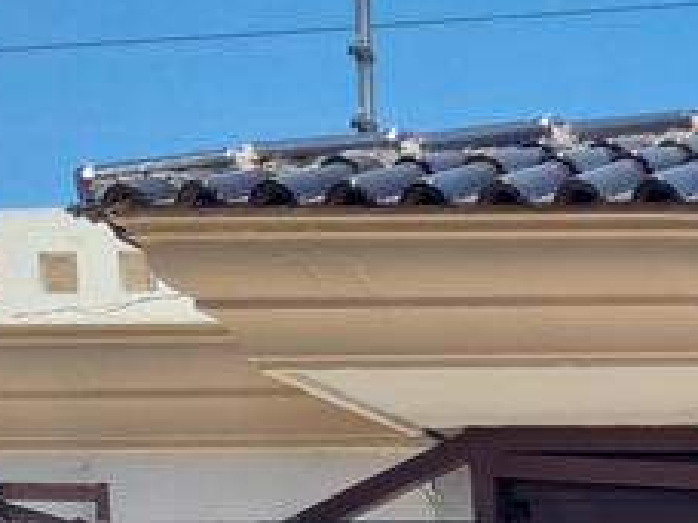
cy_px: 1061
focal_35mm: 117
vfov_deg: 11.4
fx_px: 2359
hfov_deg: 14.8
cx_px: 1228
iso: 50
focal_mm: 5.4
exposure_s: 1/1468
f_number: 1.8
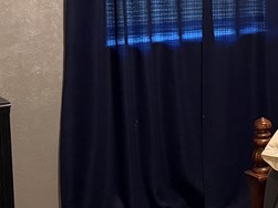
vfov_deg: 15.0
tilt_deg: -10.4
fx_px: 787
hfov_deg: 19.4
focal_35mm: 98
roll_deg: +0.1
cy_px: 52
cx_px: 281
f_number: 1.78
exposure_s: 1/40
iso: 1000
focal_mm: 6.76
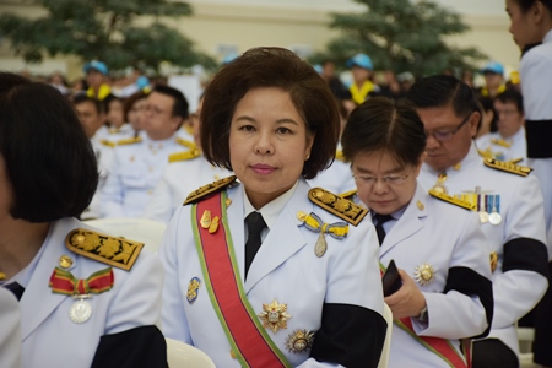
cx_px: 276
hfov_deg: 13.7
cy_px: 184
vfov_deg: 9.1
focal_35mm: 150
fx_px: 2300
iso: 320
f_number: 5.6
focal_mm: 100
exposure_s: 1/80
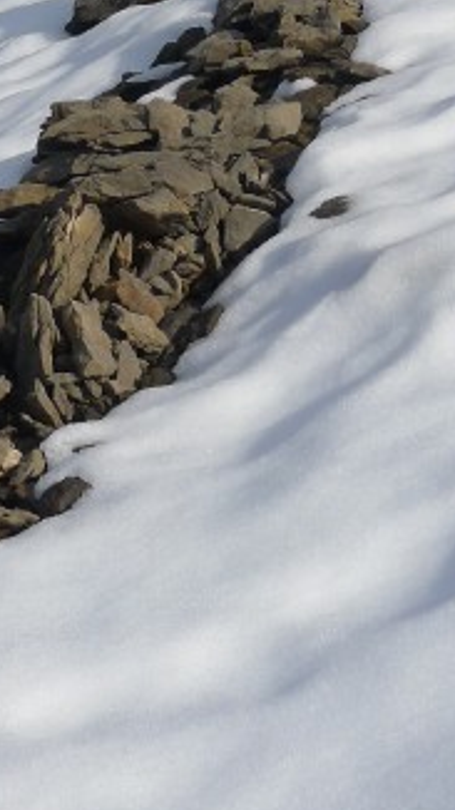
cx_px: 7
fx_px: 2599
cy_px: -107
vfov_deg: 17.1
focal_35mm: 121
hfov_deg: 9.9
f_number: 4.5
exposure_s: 1/1000
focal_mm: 10
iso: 80
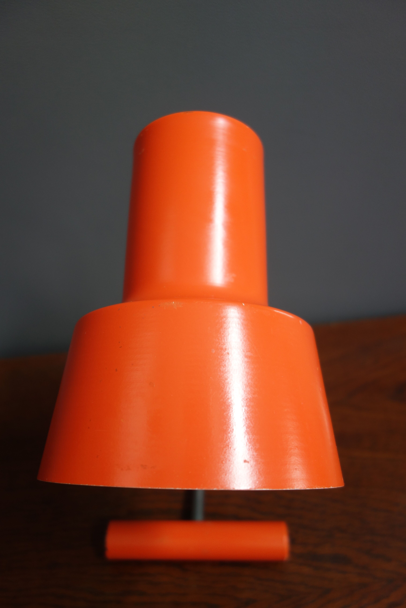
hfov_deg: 46.4
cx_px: 203
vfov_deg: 65.5
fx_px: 474
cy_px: 304
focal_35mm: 28
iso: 125
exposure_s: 1/100
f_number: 2
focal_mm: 10.4
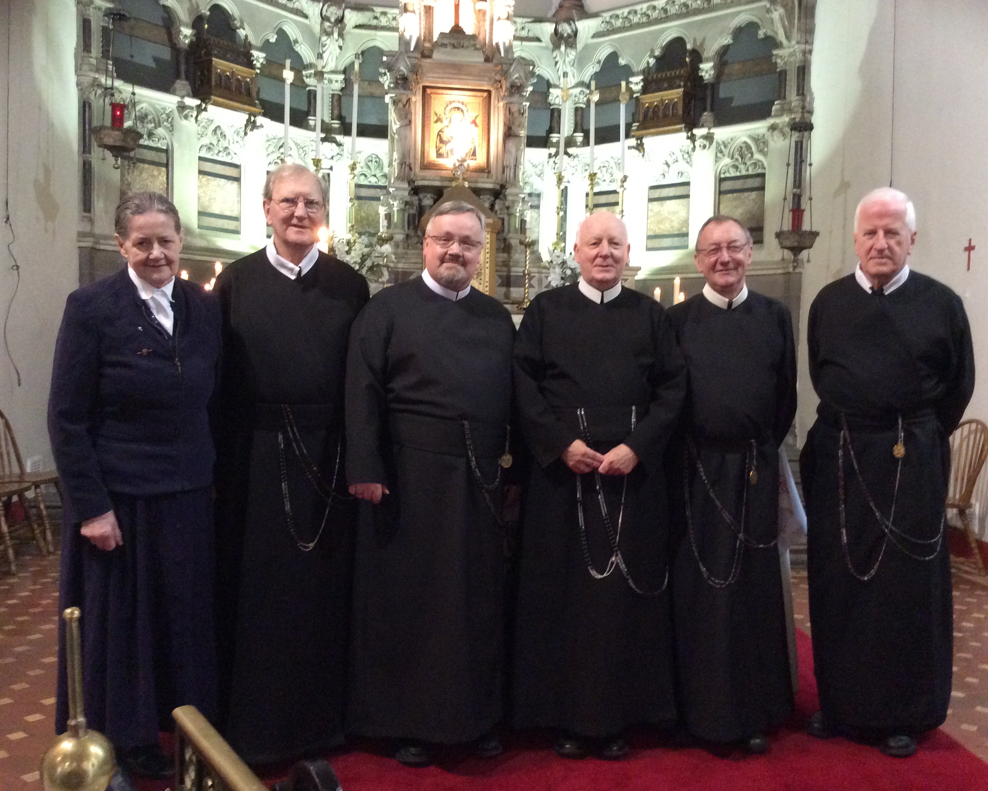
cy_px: 395
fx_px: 1024
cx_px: 512
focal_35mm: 35
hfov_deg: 51.5
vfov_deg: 42.2
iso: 320
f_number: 2.4
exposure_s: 1/15
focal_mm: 3.3
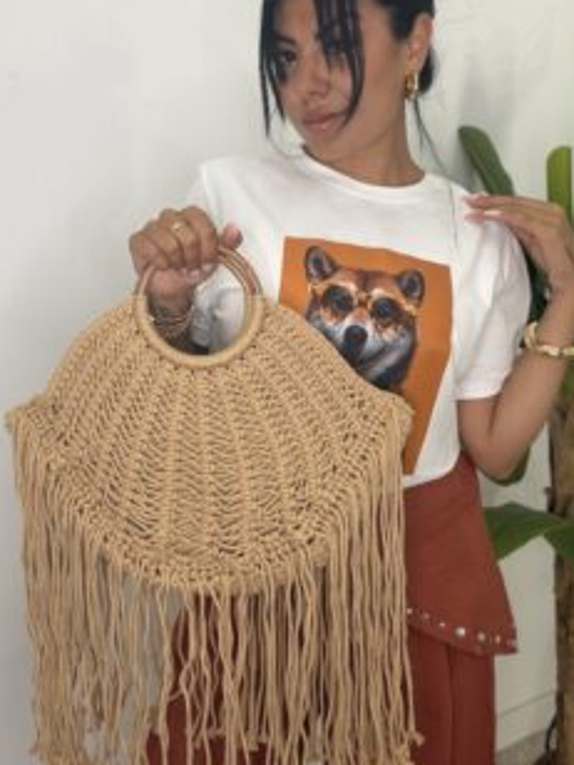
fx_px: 862
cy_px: 328
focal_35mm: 39
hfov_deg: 36.8
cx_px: 261
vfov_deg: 47.7
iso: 80
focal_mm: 2.71
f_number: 1.9
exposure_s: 1/111
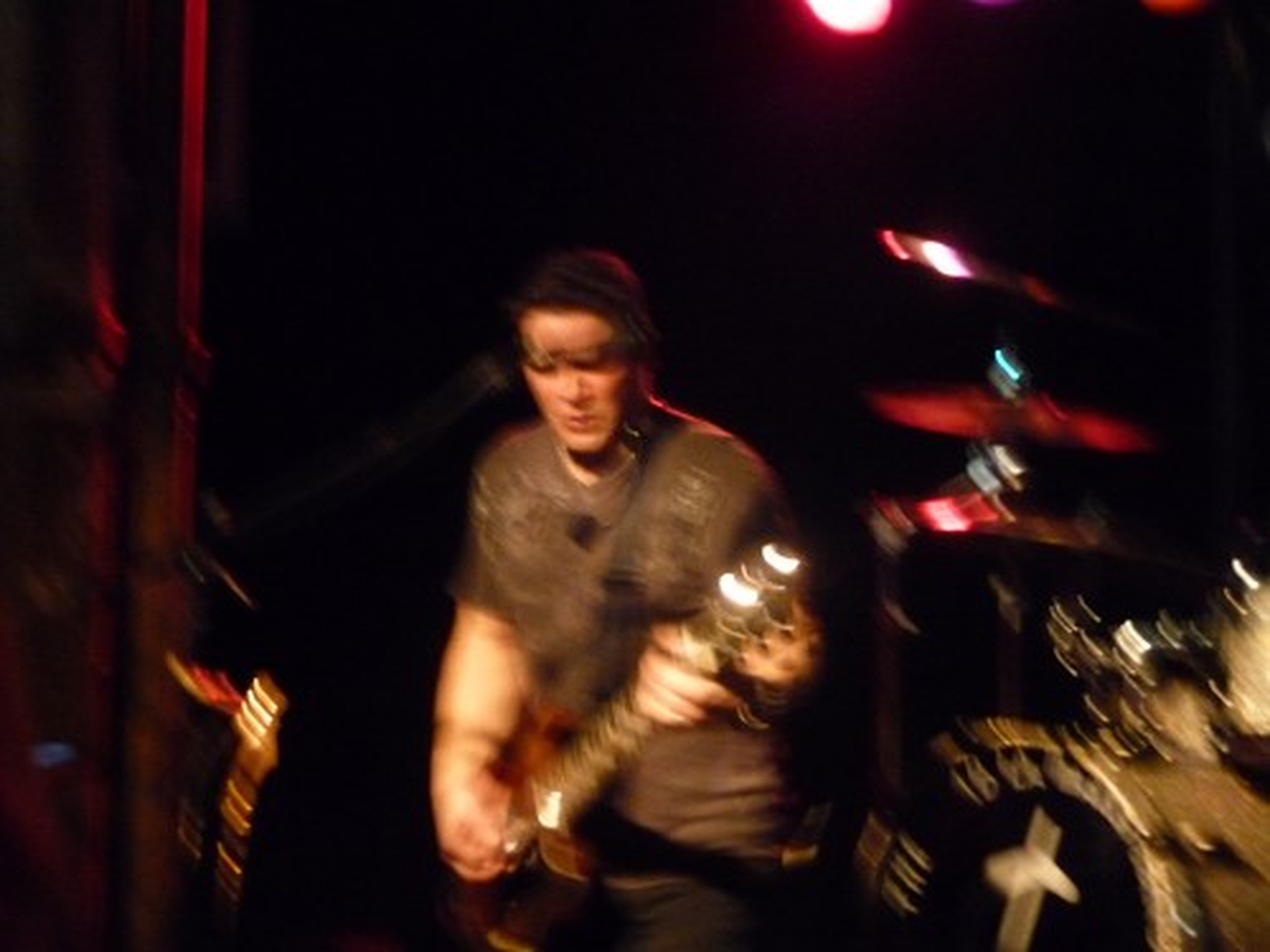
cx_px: 635
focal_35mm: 89
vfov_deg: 16.6
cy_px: 476
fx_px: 3265
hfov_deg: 22.0
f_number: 4.7
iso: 800
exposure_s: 1/8
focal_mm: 15.2
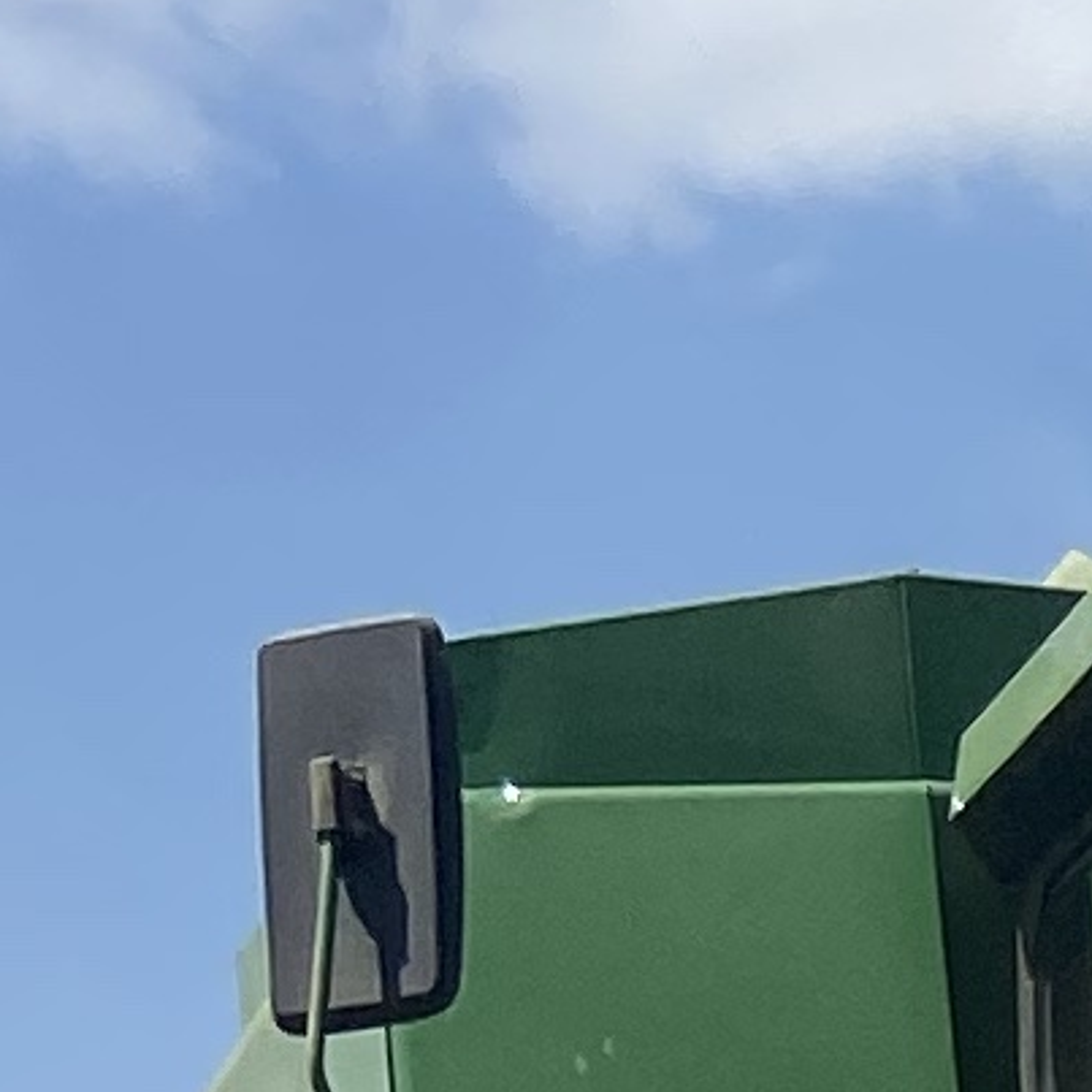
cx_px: 2441
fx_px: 8209
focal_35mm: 230
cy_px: 4398
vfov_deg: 6.2
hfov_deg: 7.2
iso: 32
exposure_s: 1/3205
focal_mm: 4.25
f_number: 1.8
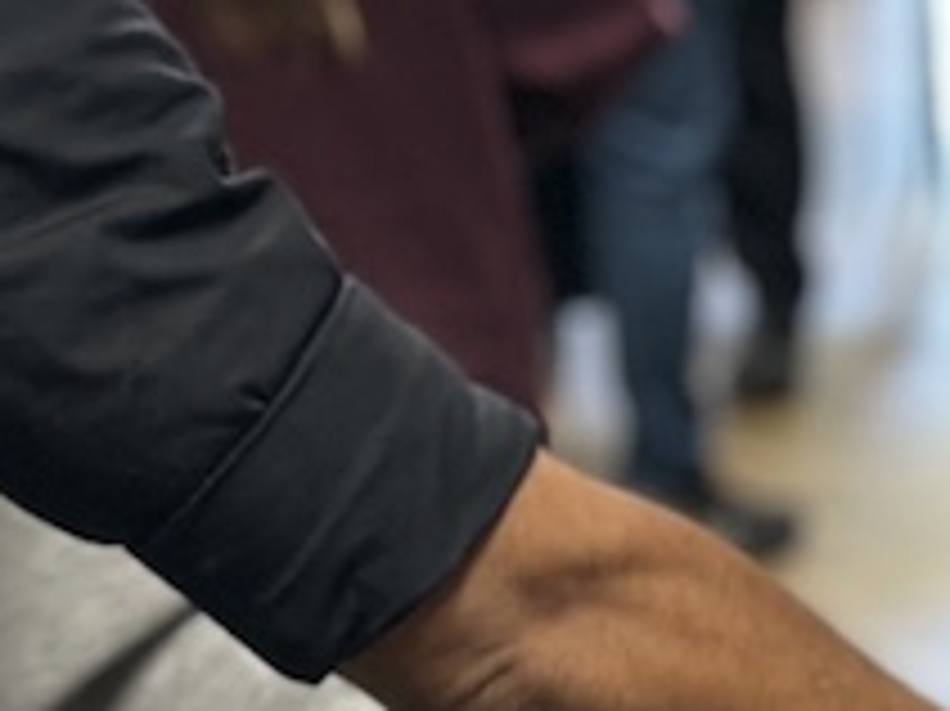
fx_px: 6391
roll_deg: +1.5
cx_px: 842
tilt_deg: -4.6
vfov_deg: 6.4
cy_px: 144
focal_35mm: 233
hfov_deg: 8.5
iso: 320
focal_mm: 6.86
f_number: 1.78
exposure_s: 1/50
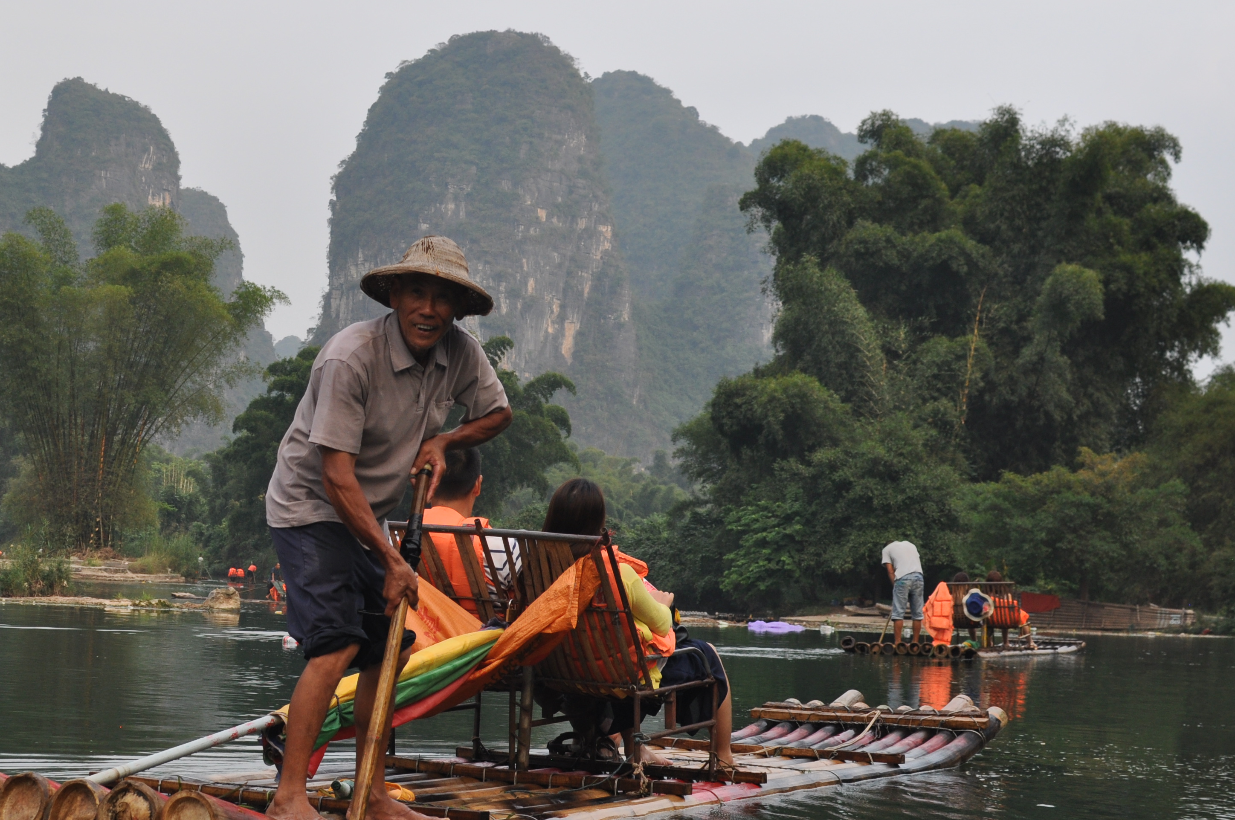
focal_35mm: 78
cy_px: 314
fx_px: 2663
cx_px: 403
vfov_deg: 17.5
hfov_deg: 26.0
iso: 320
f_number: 5.6
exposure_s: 1/125
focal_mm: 35
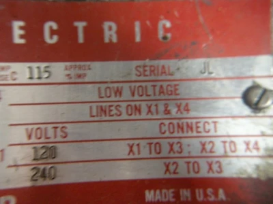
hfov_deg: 52.6
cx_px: 136
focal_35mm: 35
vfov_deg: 40.7
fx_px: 276
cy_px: 102
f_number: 2.7
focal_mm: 7.5
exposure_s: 1/7.9
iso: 449
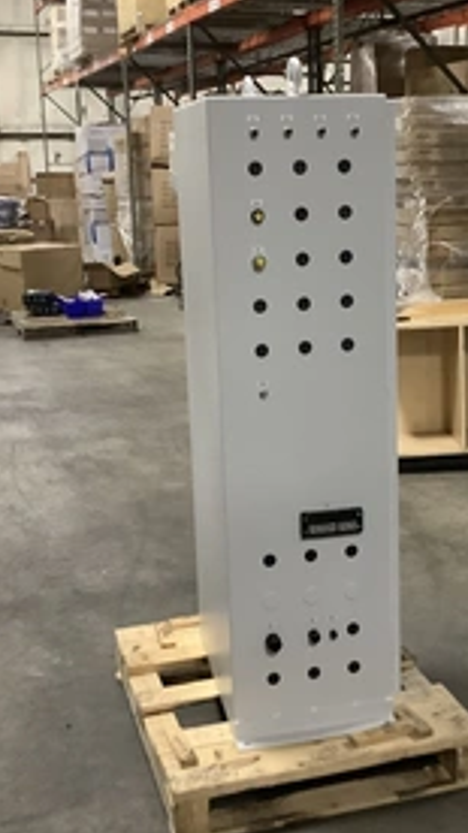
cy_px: 398
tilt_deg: -13.4
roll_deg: +1.5
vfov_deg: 42.1
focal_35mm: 49
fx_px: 1082
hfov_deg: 24.2
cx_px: 329
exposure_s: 1/30
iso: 400
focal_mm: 3.3
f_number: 2.4
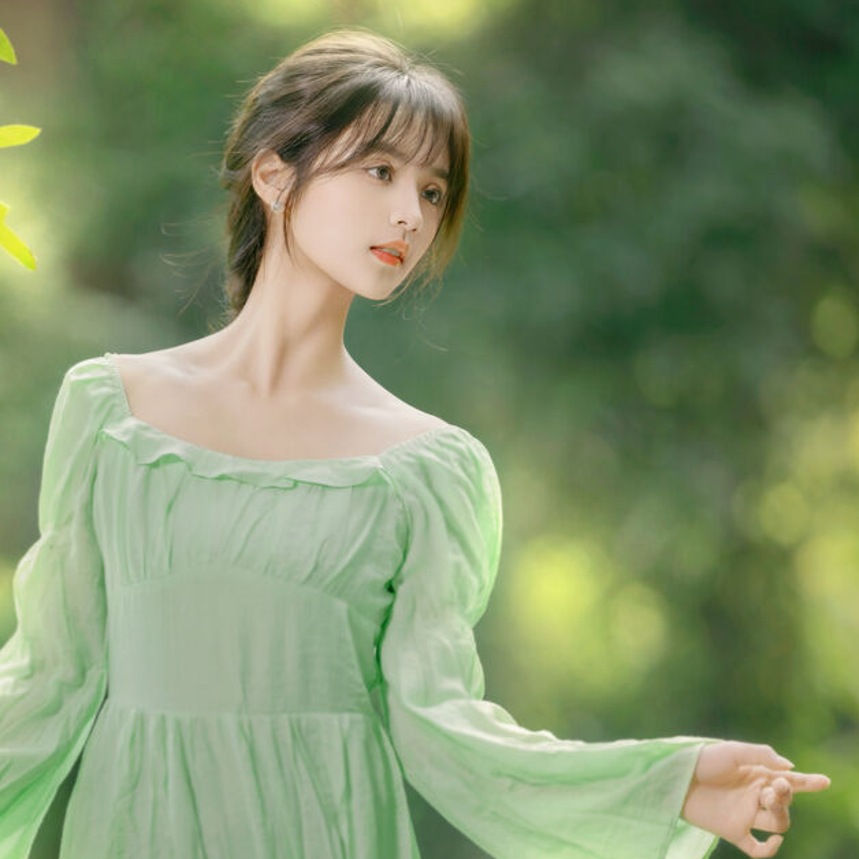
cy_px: 518
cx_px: 197
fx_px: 9068
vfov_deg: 5.4
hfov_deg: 5.4
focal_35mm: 323
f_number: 2.8
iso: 100
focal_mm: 200
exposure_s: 1/400
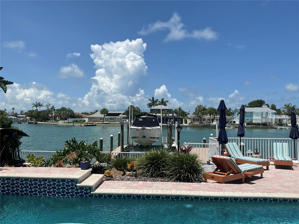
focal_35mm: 29
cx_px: 150
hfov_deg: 61.7
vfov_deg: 48.2
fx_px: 250
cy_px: 112
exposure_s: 1/3534
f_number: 1.8
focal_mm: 3
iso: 16
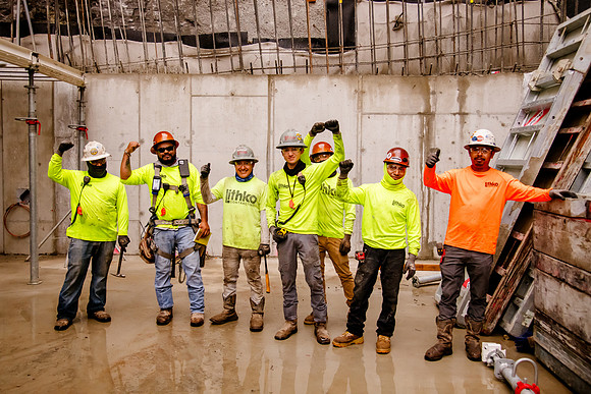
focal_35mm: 35
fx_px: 573
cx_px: 269
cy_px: 179
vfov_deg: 37.9
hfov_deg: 54.5
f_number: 4.5
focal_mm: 32
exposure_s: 1/250
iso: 2500
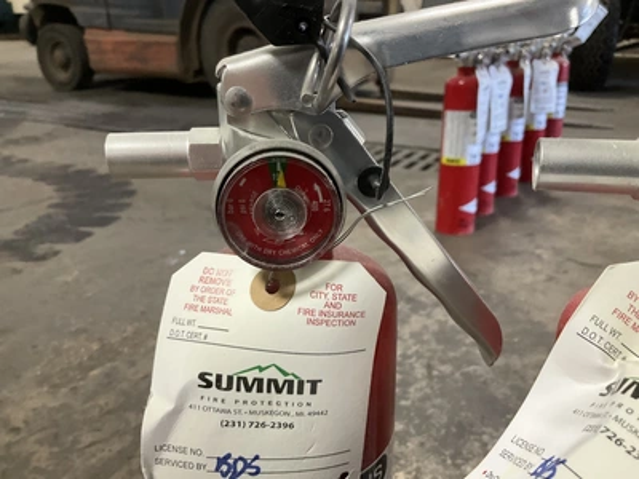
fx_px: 535
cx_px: 320
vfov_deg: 48.2
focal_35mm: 29
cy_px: 240
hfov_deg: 61.7
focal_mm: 3
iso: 200
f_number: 1.8
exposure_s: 1/60
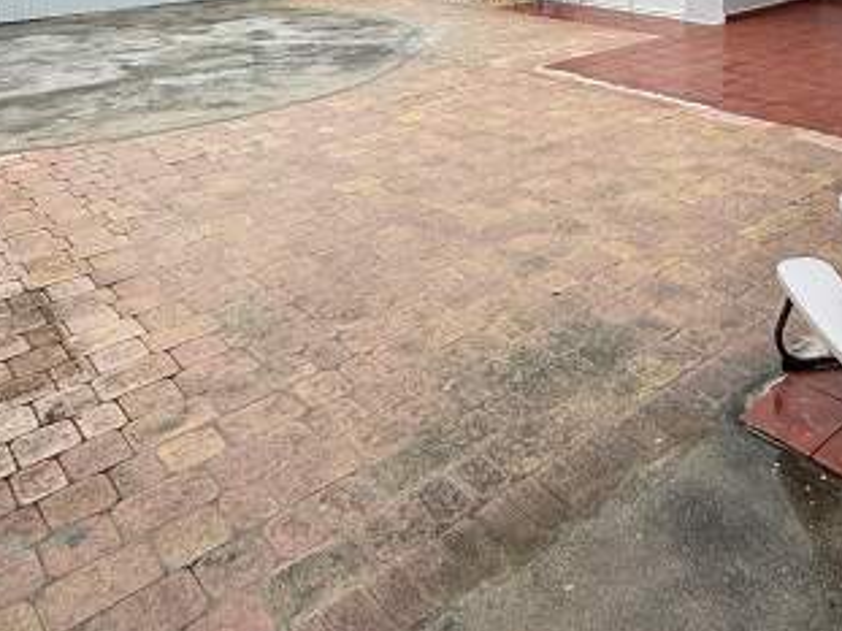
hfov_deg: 50.6
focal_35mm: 36
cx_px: 550
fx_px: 875
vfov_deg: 34.0
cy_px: -73
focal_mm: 2.22
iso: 50
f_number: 2.2
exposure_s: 1/770
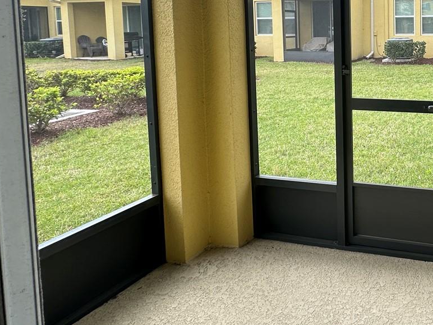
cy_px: 49
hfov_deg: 51.0
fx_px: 363
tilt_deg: -3.6
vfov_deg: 44.9
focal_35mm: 29
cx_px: 422
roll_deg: +0.1
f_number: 2.2
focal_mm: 2.22
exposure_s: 1/265
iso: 40
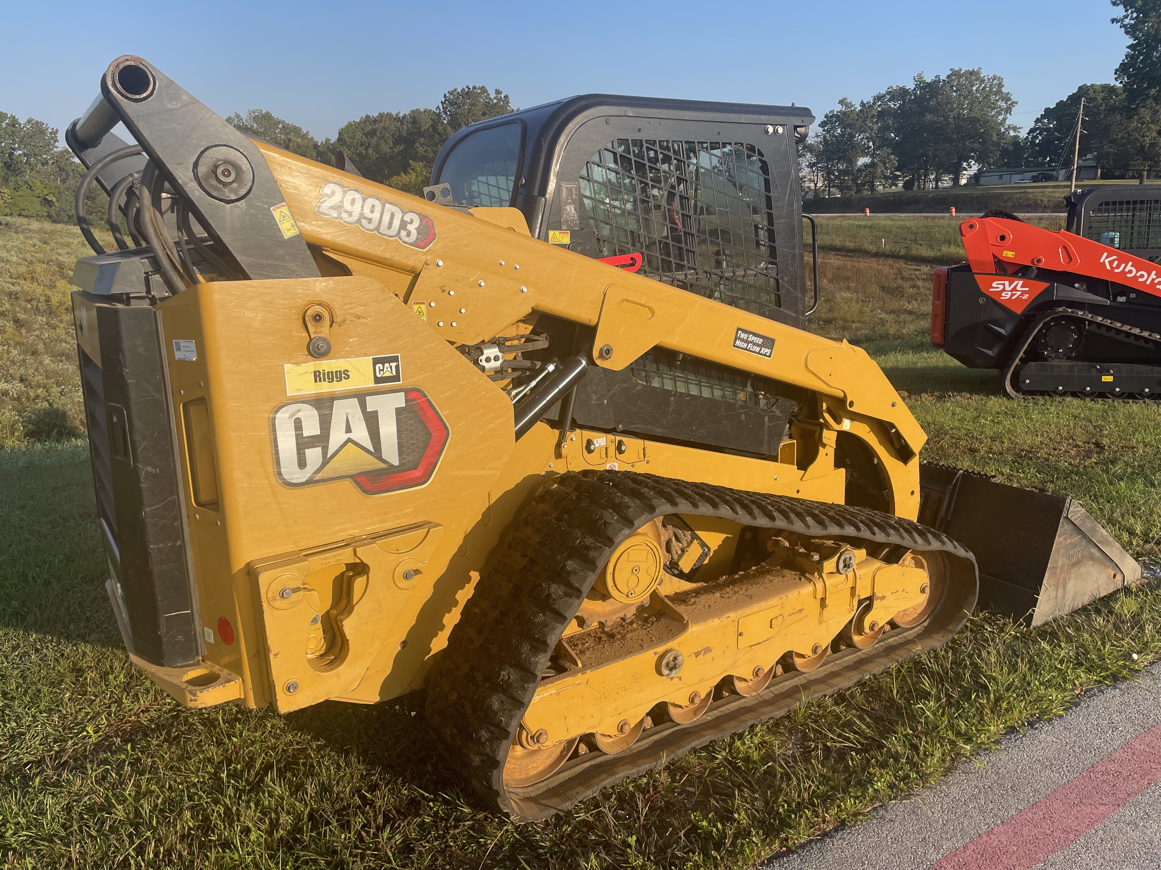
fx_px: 872
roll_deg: +0.4
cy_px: 435
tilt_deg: -13.8
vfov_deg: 53.1
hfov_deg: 67.3
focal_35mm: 26
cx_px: 580
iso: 32
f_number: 1.6
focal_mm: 4.2
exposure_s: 1/2451
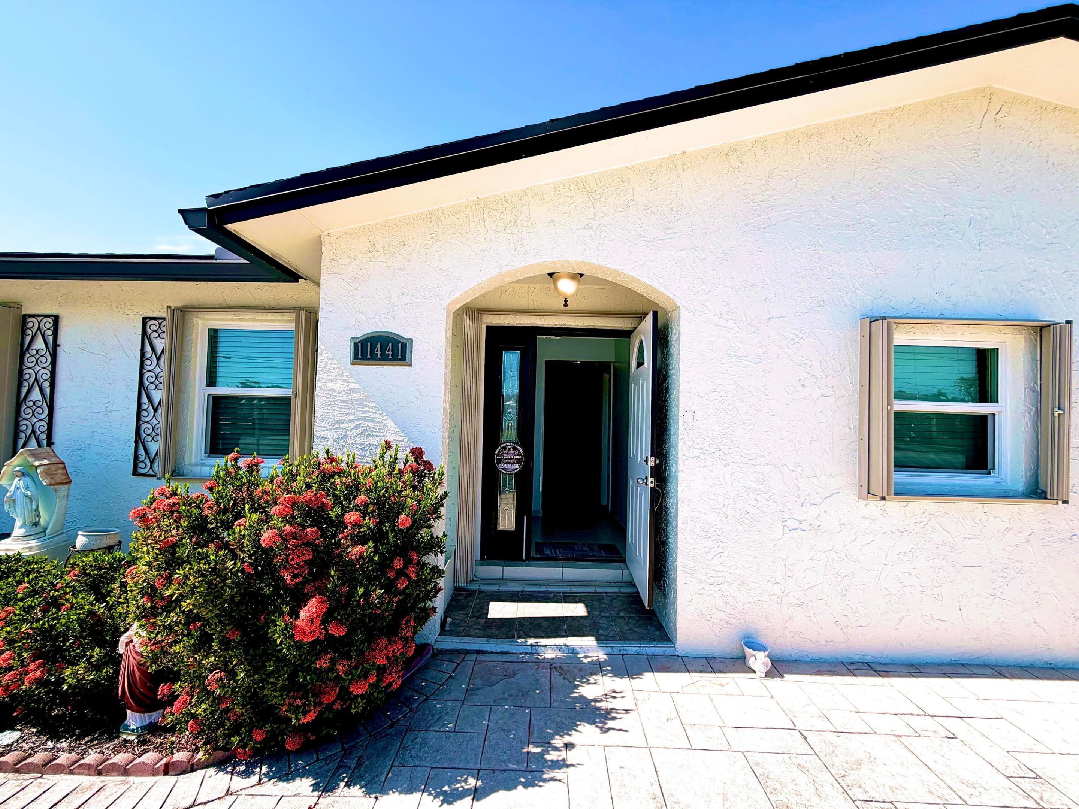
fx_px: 436
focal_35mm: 14
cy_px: 404
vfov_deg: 85.7
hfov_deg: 102.1
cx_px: 540
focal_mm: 2.22
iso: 25
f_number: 2.2
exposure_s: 1/770
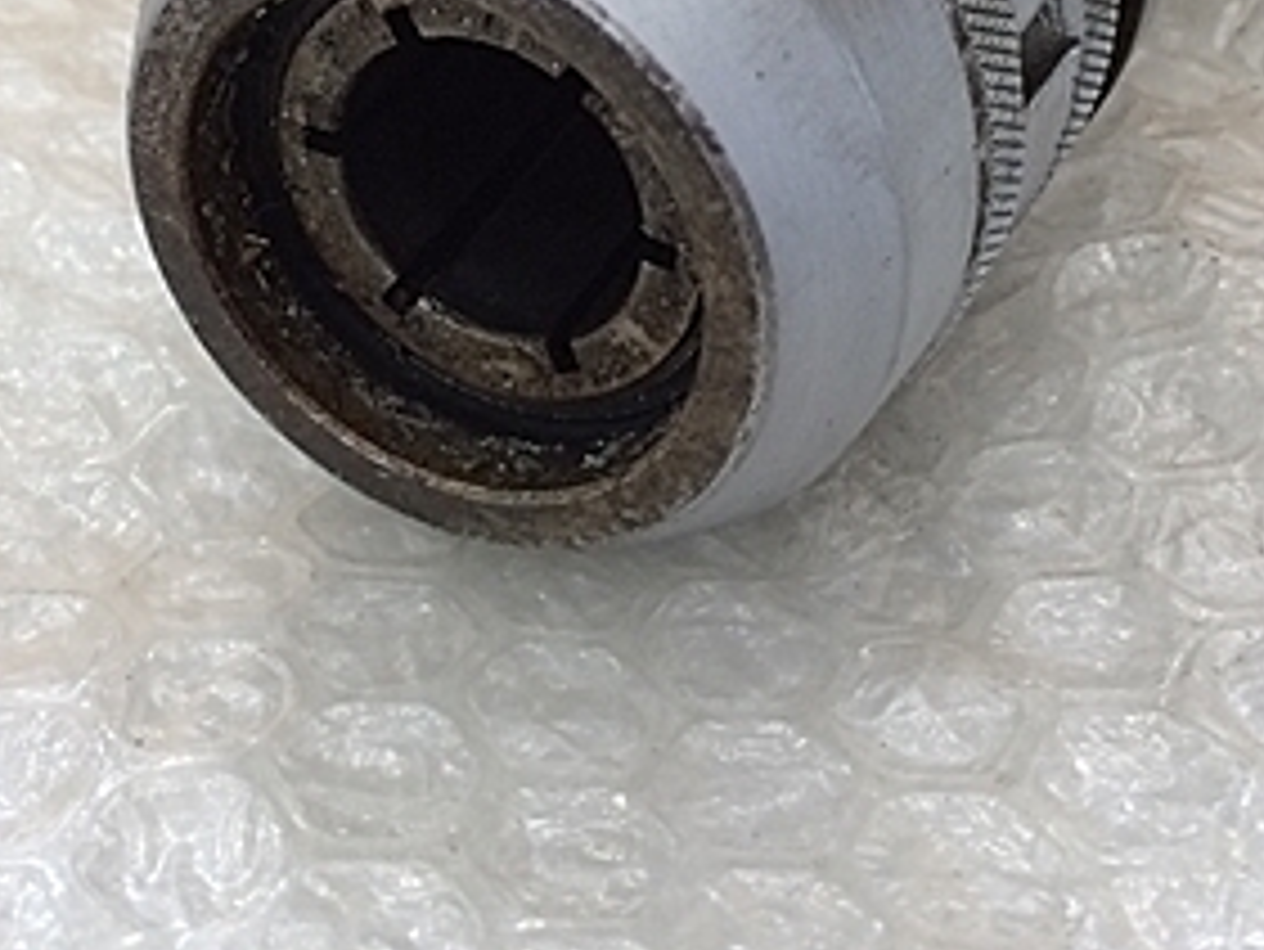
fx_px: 2411
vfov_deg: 21.9
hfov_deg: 29.3
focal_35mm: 66
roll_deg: +0.0
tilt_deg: -38.8
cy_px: 153
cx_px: 526
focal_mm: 4.15
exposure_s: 1/40
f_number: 2.2
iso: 40
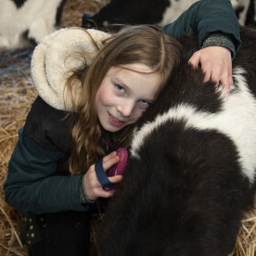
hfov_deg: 27.3
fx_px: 527
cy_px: 107
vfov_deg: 27.3
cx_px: 109
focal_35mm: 63
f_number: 3.2
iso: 500
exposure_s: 1/60
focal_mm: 32
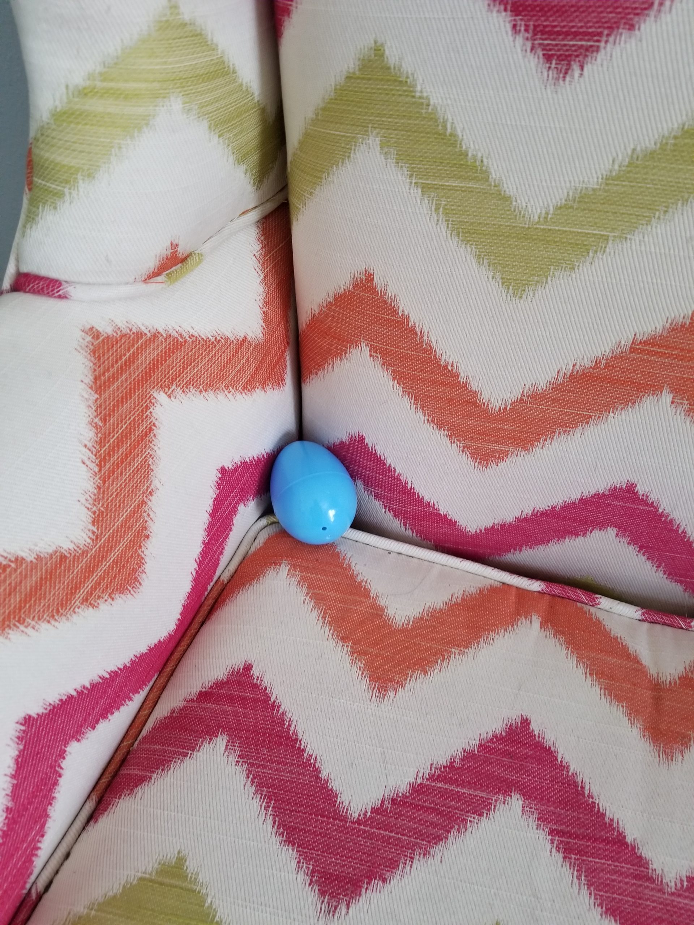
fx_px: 695
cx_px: 347
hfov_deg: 53.1
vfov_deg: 67.3
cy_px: 462
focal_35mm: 26
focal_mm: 4.25
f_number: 1.7
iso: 200
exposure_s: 1/22
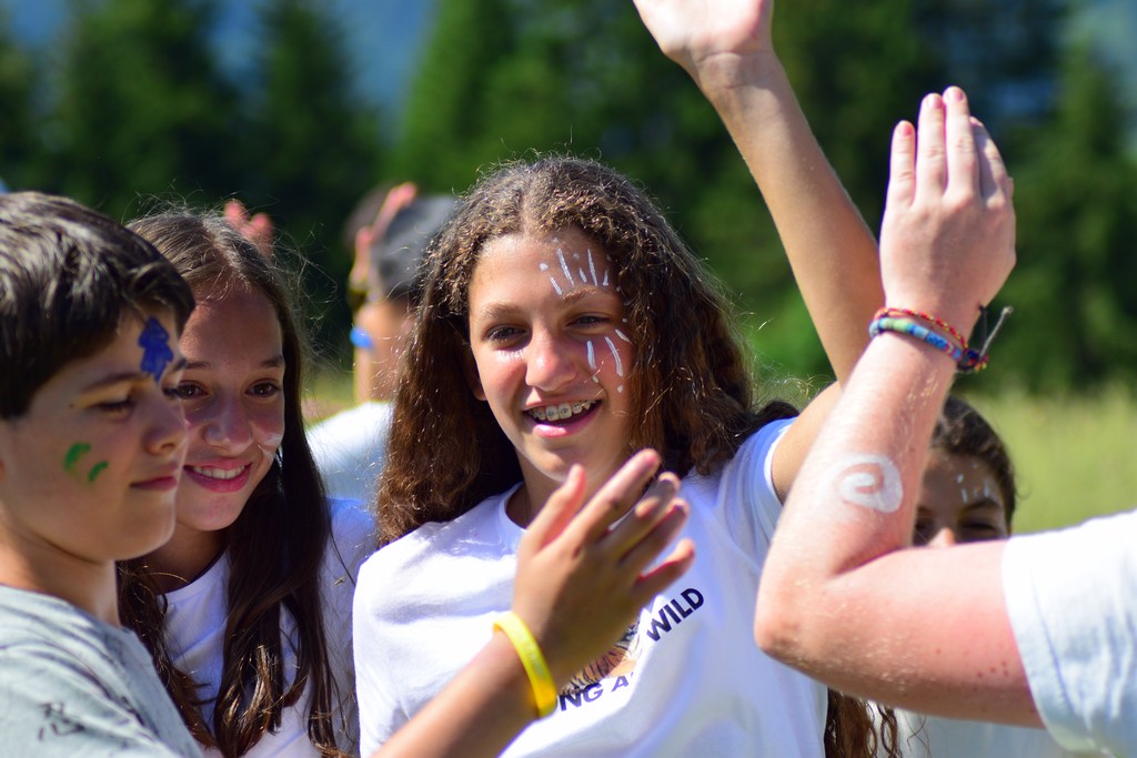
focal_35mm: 165
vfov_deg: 8.3
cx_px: 568
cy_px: 379
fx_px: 5212
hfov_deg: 12.5
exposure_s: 1/1250
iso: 200
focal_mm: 110
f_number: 4.2
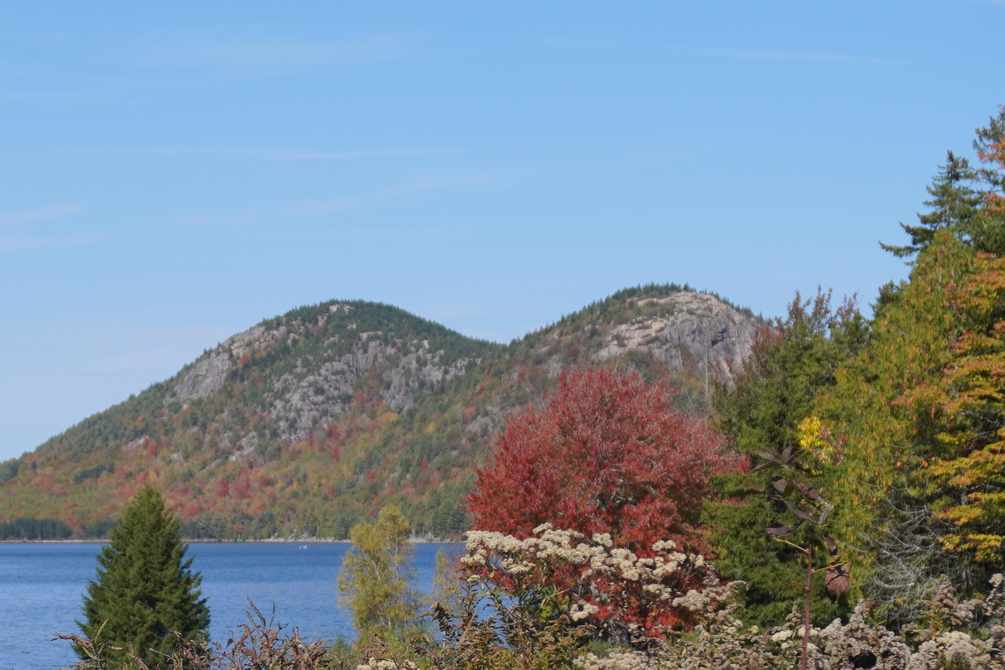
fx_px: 3042
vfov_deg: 12.4
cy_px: 656
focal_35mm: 109
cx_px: 126
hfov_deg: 18.5
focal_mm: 30
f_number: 5.6
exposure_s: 1/640
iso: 100
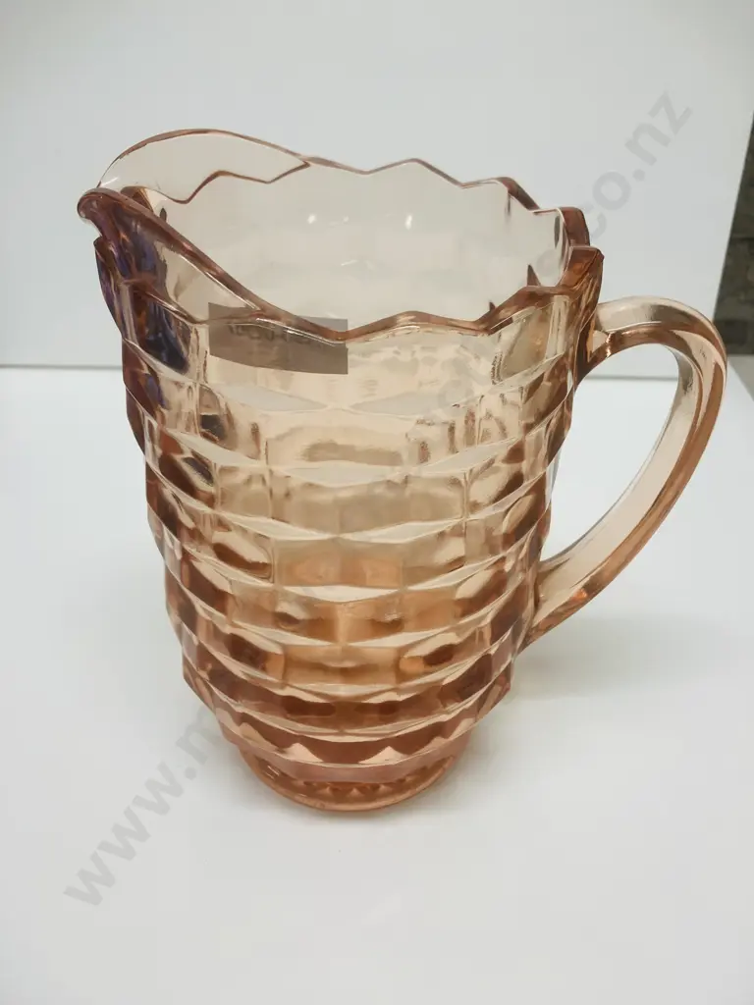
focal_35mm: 28
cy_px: 502
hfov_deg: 49.7
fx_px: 813
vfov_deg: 63.4
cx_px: 377
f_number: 1.8
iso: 64
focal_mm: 3.99
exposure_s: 1/100
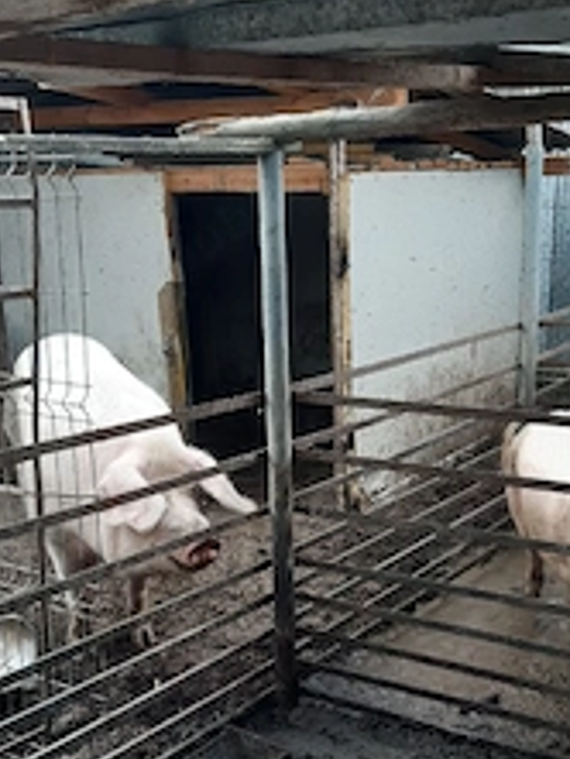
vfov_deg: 39.9
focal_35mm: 47
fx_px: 1031
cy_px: 505
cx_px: 343
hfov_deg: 30.8
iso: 40
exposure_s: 1/50
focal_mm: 3.92
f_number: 1.7
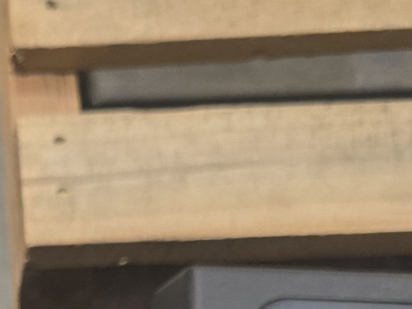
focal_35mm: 121
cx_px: -217
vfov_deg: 10.8
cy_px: 692
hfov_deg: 15.0
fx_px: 1440
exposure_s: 1/120
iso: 320
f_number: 1.7
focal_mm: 6.3
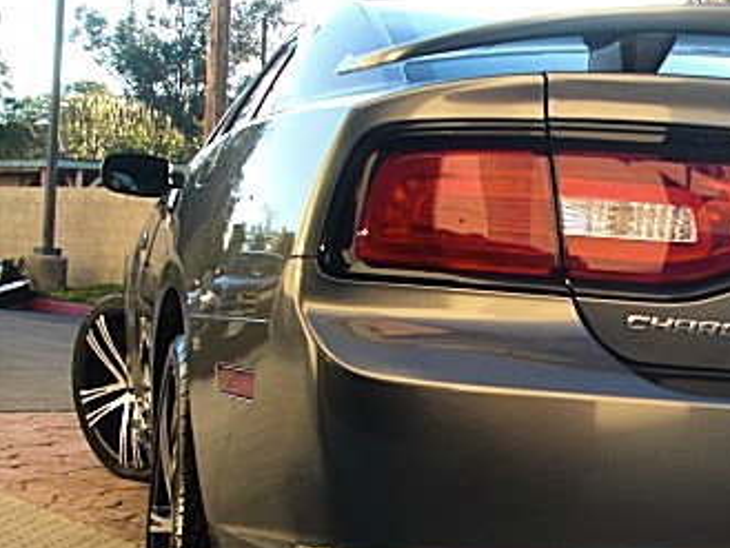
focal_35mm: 70
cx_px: 708
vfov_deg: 20.9
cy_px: 397
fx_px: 1477
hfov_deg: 26.5
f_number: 2.8
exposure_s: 1/80
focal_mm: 6.3
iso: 50
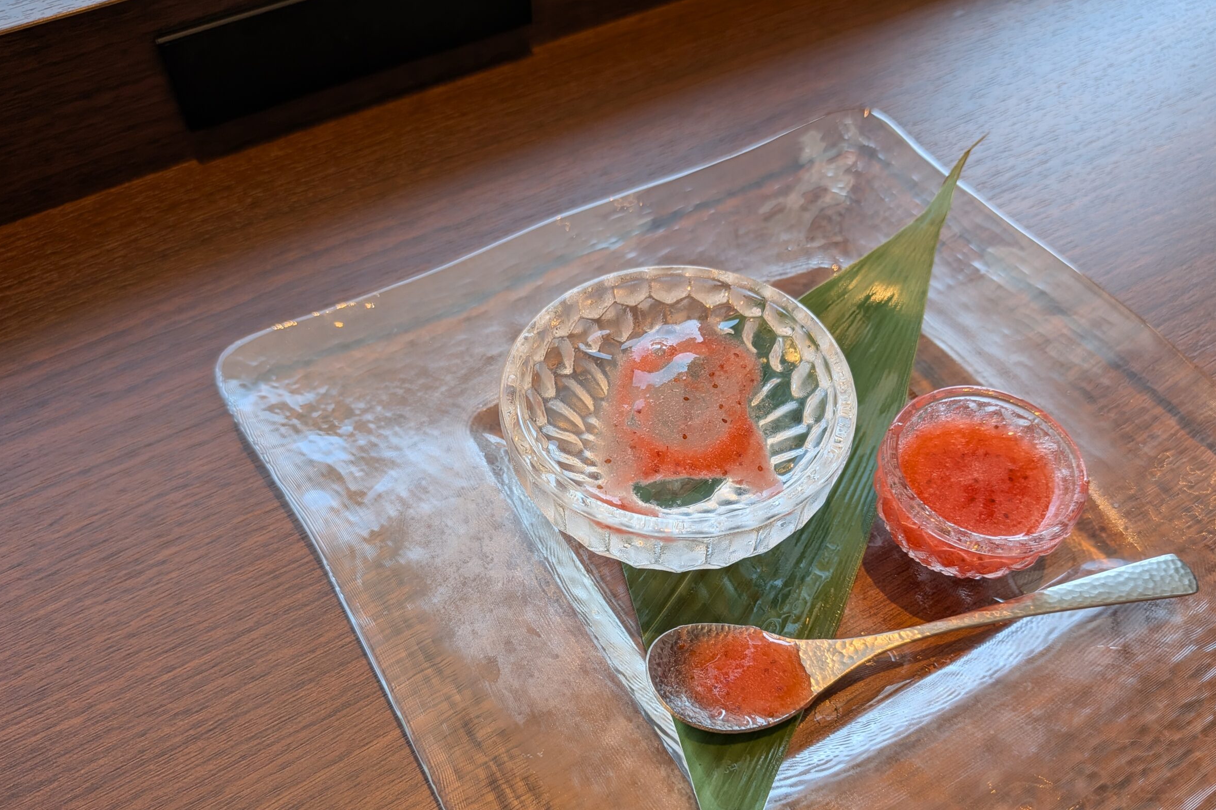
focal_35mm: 27
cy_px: 474
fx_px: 912
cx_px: 581
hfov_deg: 67.4
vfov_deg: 47.7
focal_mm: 4.53
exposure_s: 1/906
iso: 28
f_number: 1.7
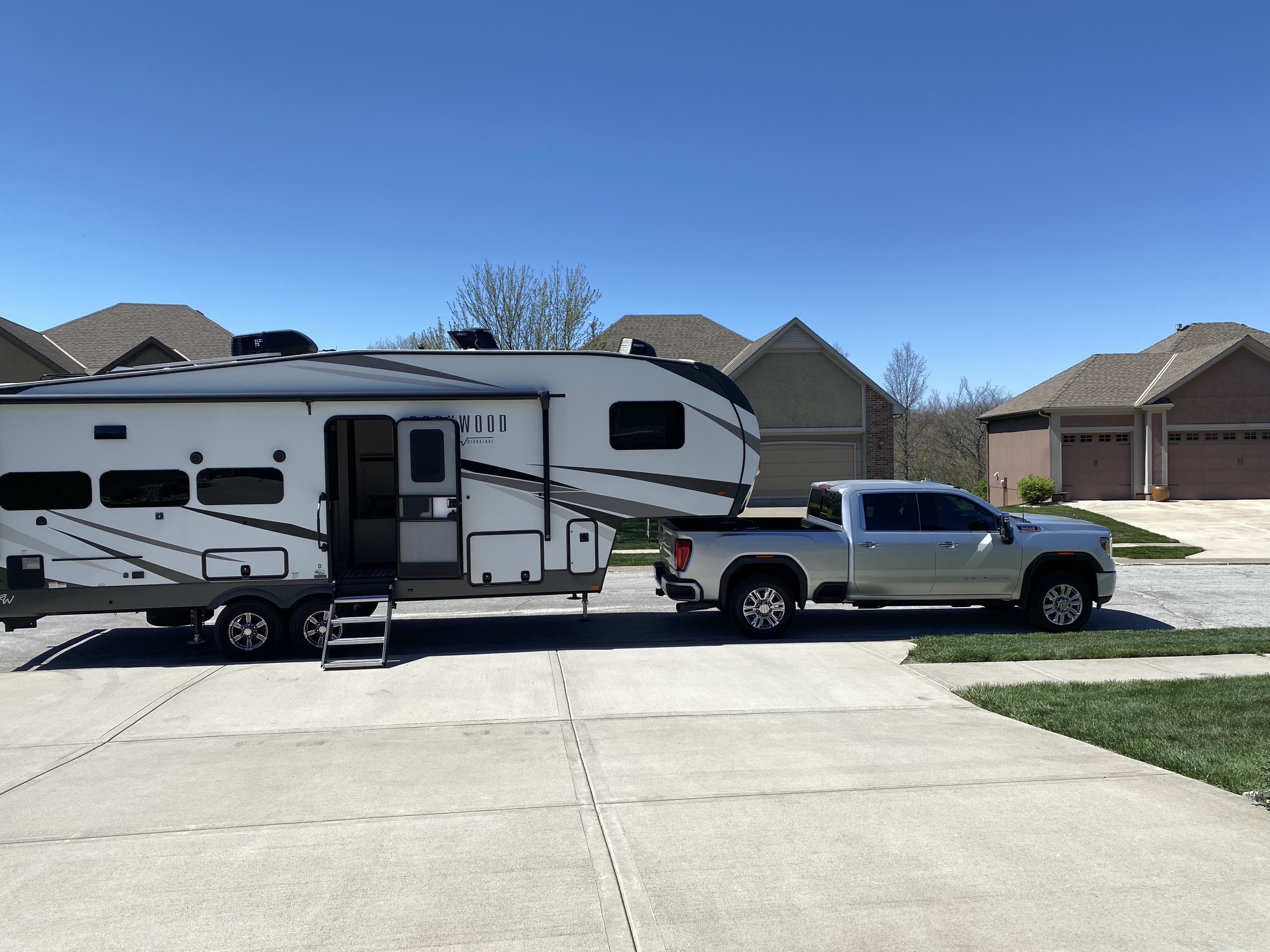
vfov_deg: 53.1
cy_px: 476
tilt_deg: +1.4
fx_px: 954
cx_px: 635
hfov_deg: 67.3
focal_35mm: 26
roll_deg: +1.5
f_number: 1.8
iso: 32
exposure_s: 1/3497
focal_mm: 4.25
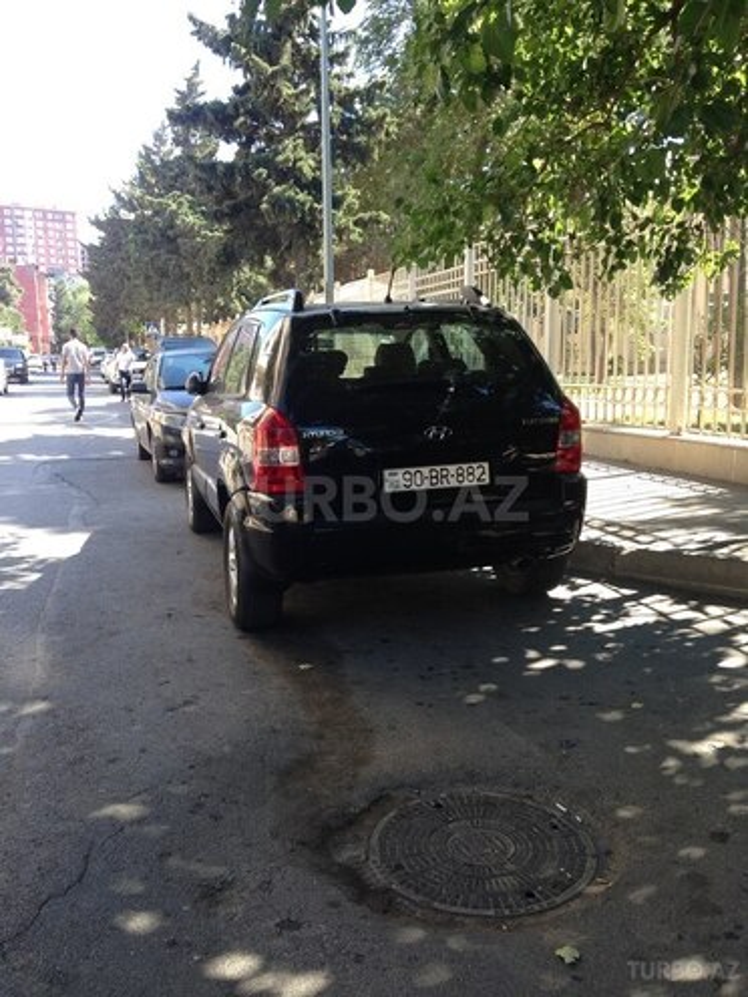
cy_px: 498
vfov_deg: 55.4
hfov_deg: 42.9
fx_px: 951
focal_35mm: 33
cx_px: 374
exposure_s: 1/158
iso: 50
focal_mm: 4.12
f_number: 2.4
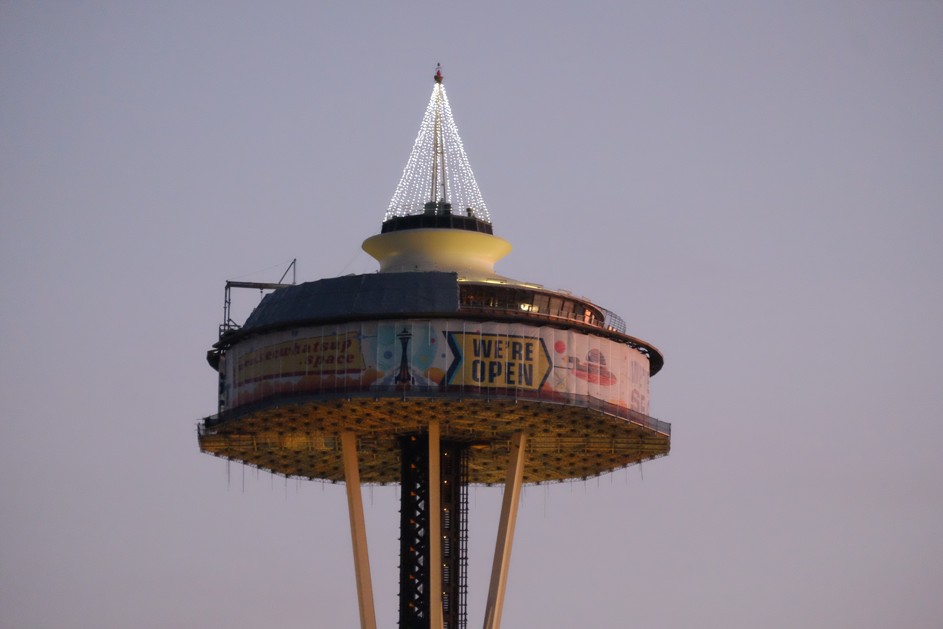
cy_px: 314
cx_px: 472
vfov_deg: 4.6
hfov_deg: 6.9
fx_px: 7858
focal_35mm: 300
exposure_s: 1/56
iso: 6400
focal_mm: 200
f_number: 4.8
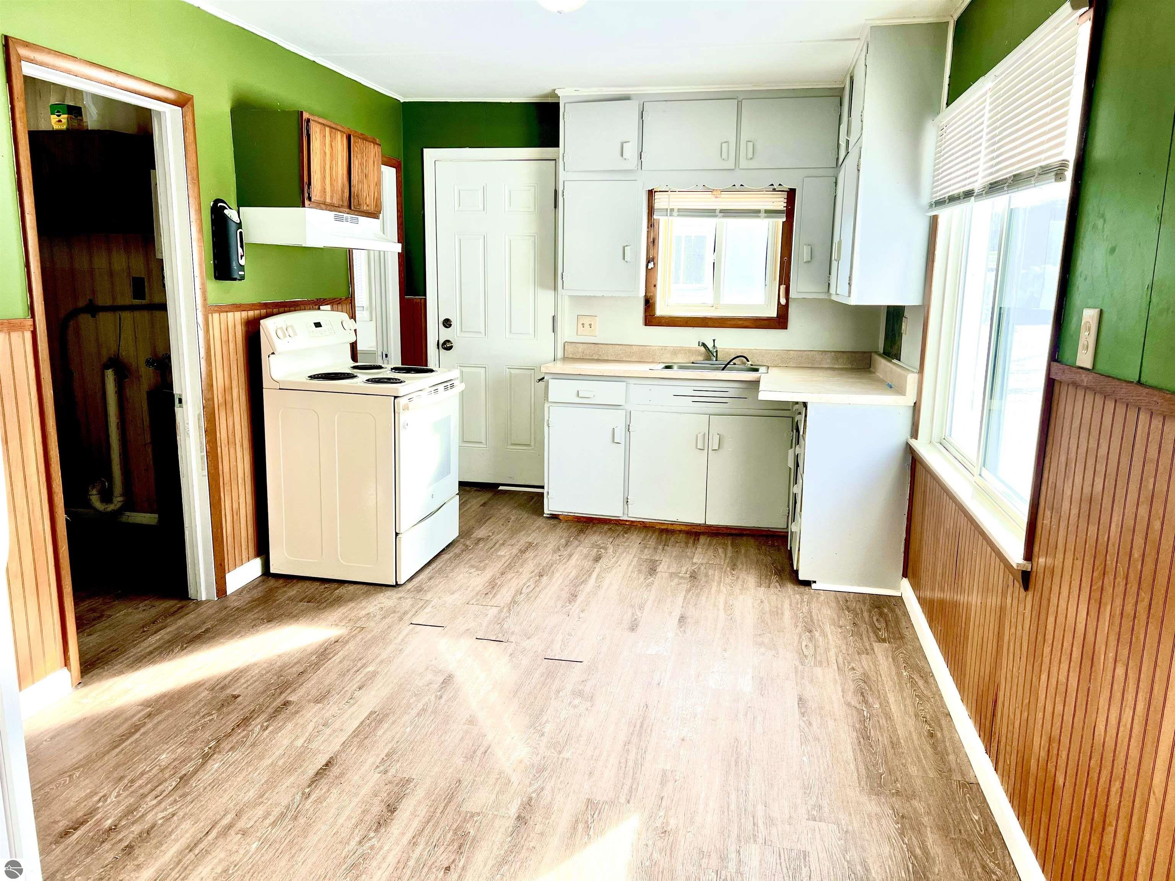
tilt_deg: -10.6
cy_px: 440
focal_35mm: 26
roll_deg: -0.2
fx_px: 883
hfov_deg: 67.3
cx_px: 588
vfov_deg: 53.1
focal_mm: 5.7
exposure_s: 1/246
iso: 40
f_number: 1.5
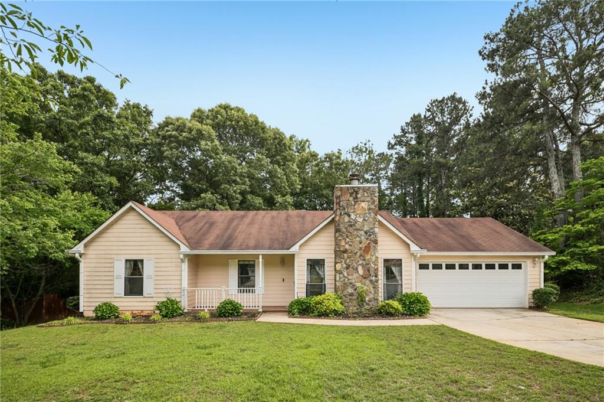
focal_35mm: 17
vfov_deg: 70.3
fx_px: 285
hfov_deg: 93.3
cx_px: 302
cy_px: 201
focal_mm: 17
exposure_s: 1/200
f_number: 8
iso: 64
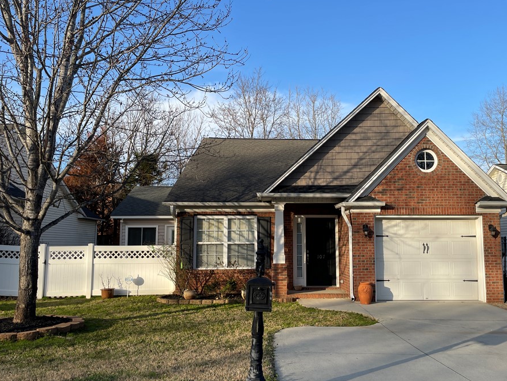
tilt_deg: +5.1
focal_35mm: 30
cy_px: 208
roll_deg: +1.8
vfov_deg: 46.8
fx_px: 440
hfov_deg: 59.7
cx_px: 286
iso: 32
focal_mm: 4.2
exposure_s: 1/1742
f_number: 1.6
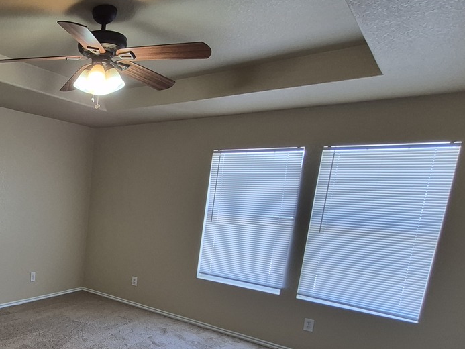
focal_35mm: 27
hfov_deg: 56.5
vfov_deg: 49.8
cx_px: 48
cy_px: 250
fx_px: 363
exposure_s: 1/60
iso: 160
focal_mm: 1.74
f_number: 2.2
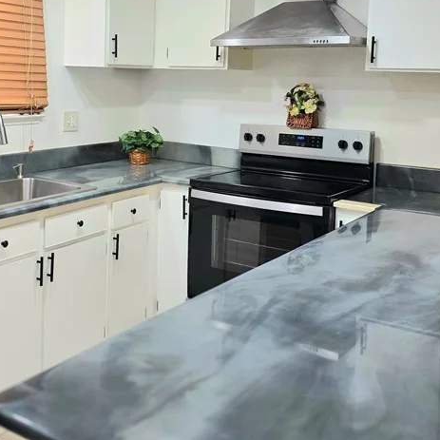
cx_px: 157
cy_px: 124
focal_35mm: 45
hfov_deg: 37.3
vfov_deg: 36.9
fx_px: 647
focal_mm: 6.3
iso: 125
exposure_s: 1/120
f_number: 1.7
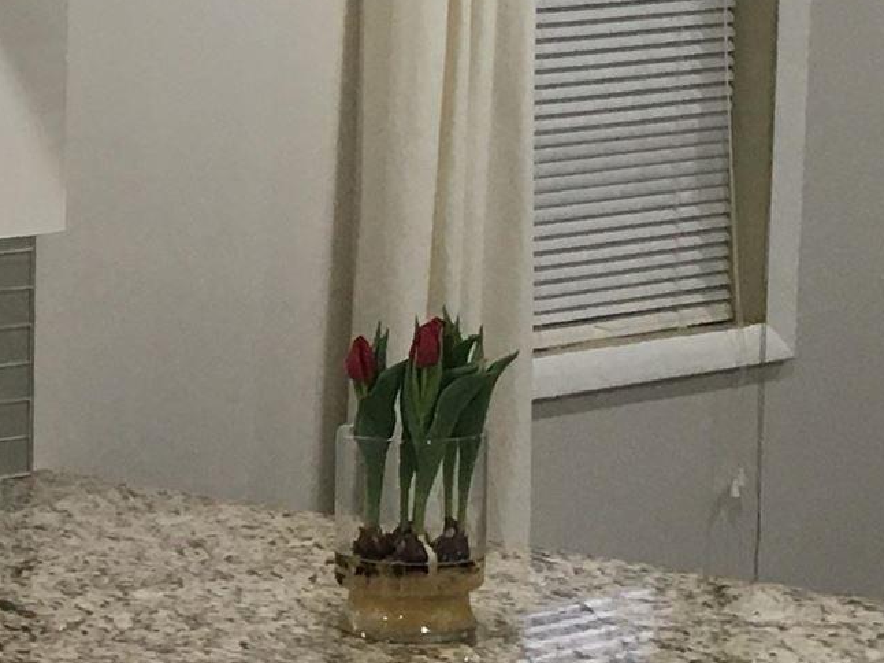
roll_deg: +2.8
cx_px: -839
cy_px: 510
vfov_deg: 10.7
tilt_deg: -10.1
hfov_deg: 12.7
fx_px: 3523
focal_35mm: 138
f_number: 2.2
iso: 40
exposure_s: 1/30
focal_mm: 4.15
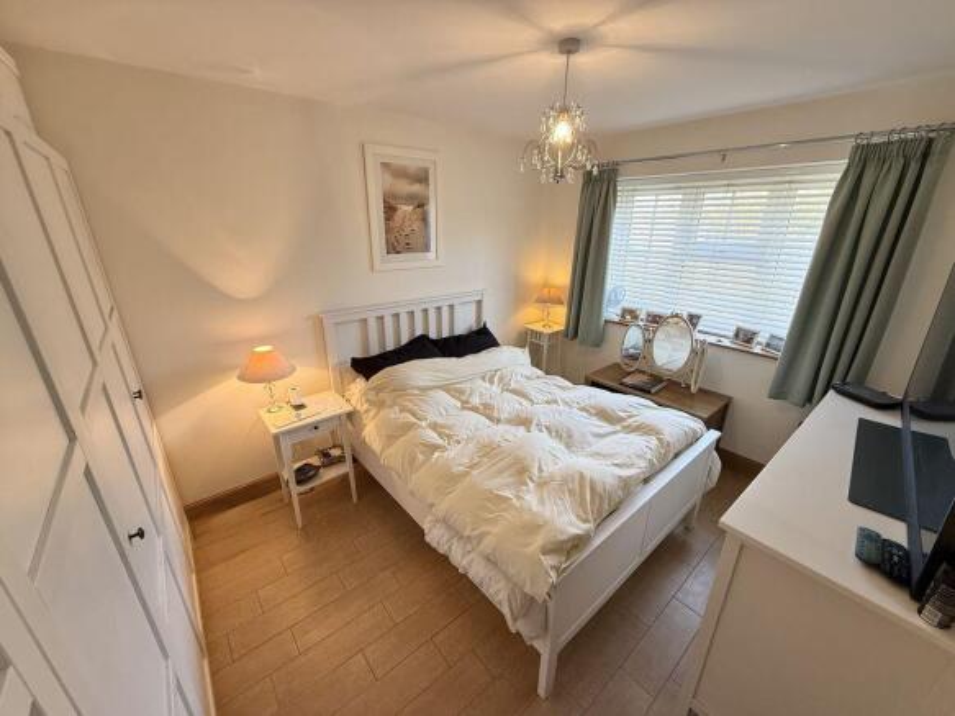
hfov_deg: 102.1
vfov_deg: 85.7
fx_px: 386
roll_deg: -0.2
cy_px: 358
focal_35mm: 14
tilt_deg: -20.6
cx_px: 478
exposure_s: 1/100
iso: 125
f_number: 2.2
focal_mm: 2.22
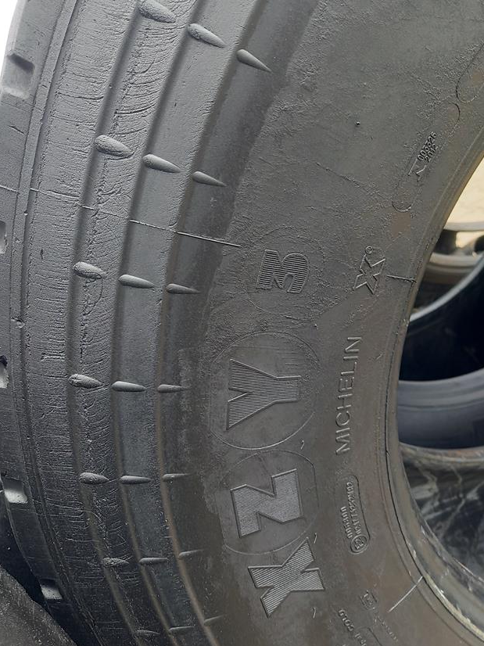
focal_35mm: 31
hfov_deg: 45.4
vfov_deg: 58.3
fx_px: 578
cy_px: 338
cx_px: 223
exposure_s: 1/100
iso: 80
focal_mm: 4.65
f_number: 1.8
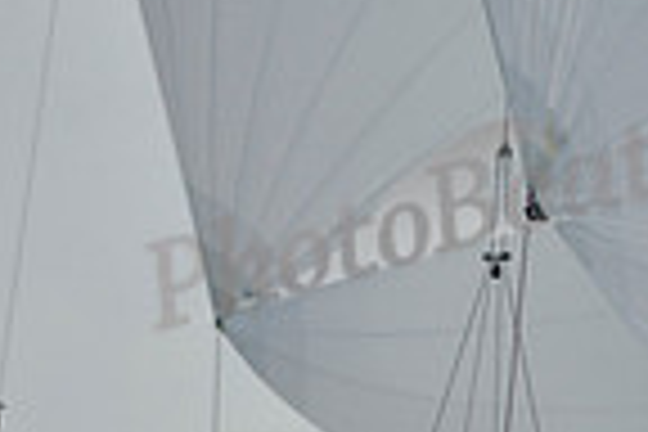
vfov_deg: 0.9
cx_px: 1017
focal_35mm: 1614
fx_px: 29050
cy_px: 799
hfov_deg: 1.3
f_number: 7.1
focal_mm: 400
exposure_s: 1/1250
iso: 280
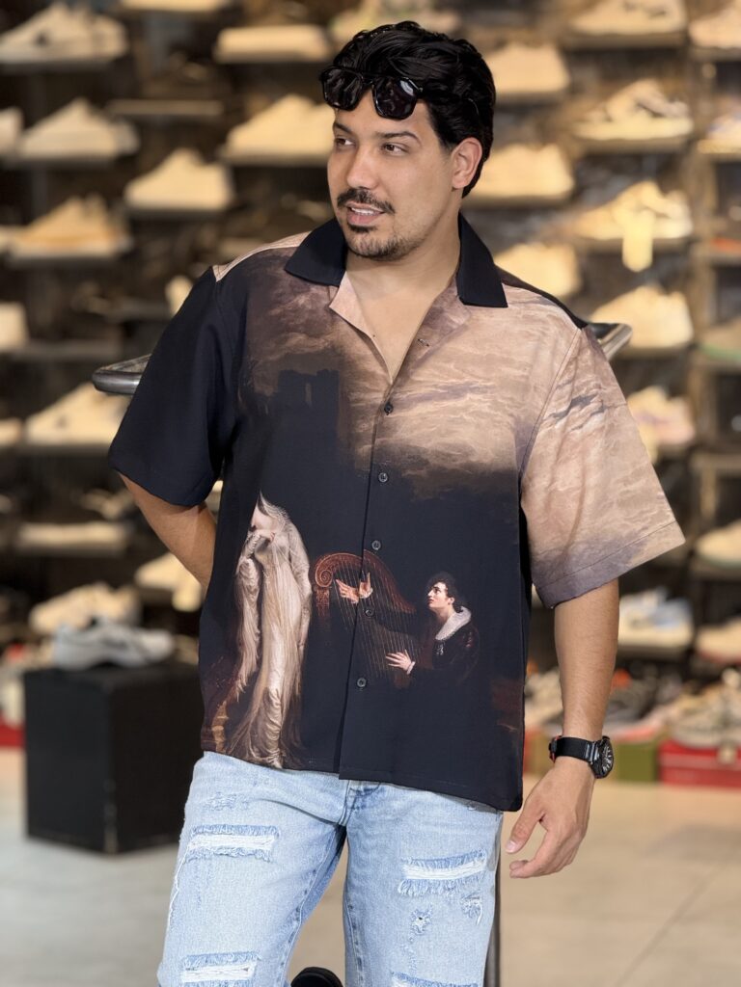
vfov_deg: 16.4
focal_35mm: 120
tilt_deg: -5.7
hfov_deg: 12.3
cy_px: 494
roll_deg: +1.0
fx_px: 3425
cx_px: 370
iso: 200
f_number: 2.8
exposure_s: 1/100
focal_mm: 15.66
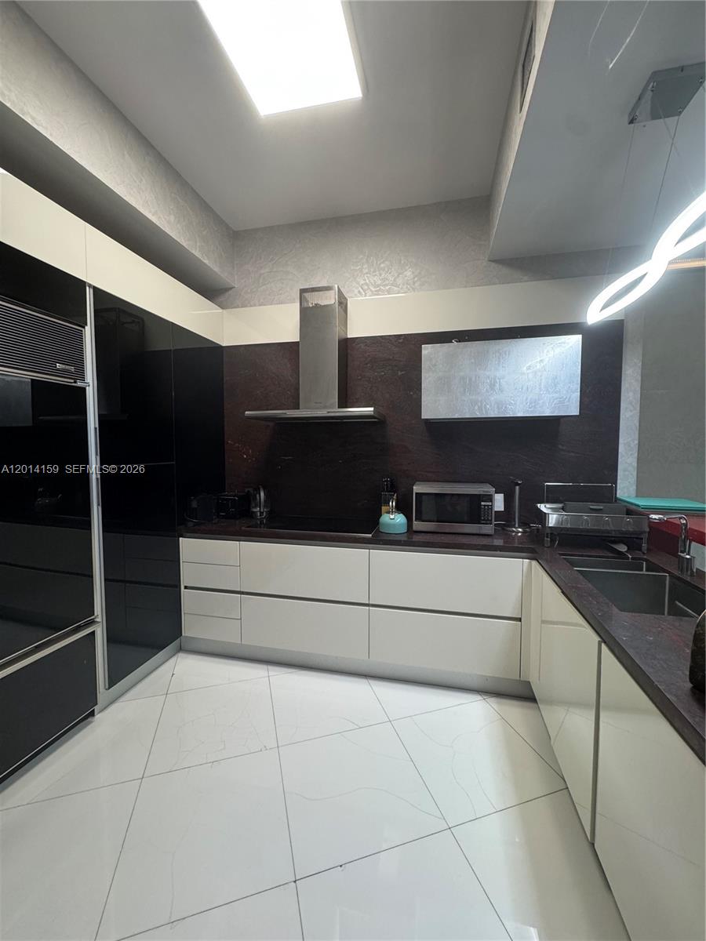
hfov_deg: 85.7
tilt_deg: -4.3
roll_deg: -2.4
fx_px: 381
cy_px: 470
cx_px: 353
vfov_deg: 102.1
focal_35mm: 14
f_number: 2.2
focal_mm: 2.22
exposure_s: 1/120
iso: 250
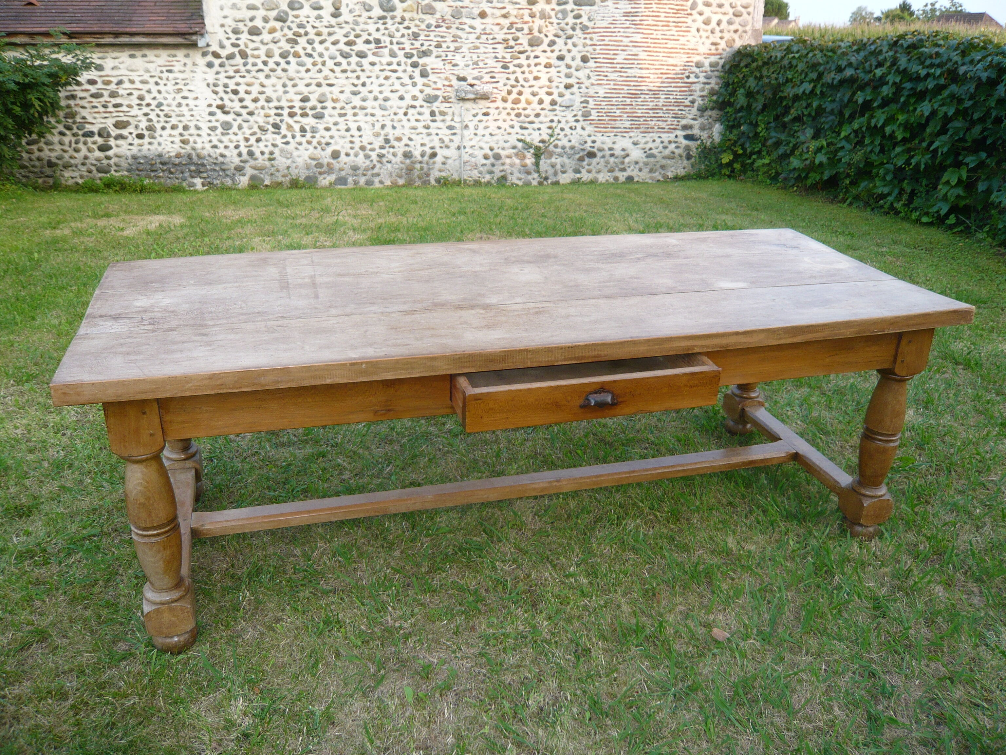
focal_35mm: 28
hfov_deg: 63.4
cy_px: 378
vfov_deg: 49.7
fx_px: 814
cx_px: 503
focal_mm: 4.6
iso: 100
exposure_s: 1/80
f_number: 2.8
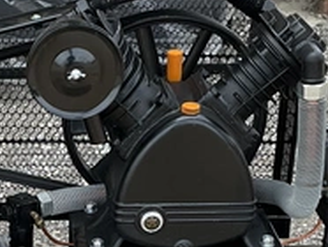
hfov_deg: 16.7
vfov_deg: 12.5
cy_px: 251
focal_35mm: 117
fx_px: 1110
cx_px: 55
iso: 25
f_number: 1.8
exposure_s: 1/454
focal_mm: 3
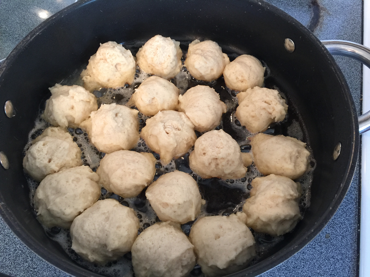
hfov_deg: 61.7
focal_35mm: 29
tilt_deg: -60.8
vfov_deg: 48.2
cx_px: 185
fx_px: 310
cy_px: 138
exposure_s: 1/15
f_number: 2.2
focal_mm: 4.15
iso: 64
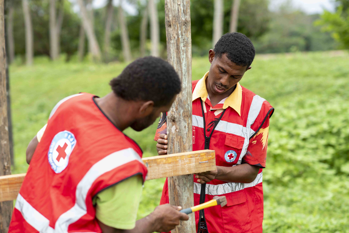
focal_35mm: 85
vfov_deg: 16.1
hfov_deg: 23.9
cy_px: 116
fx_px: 824
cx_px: 174
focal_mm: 85
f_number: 2.8
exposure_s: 1/200
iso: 50
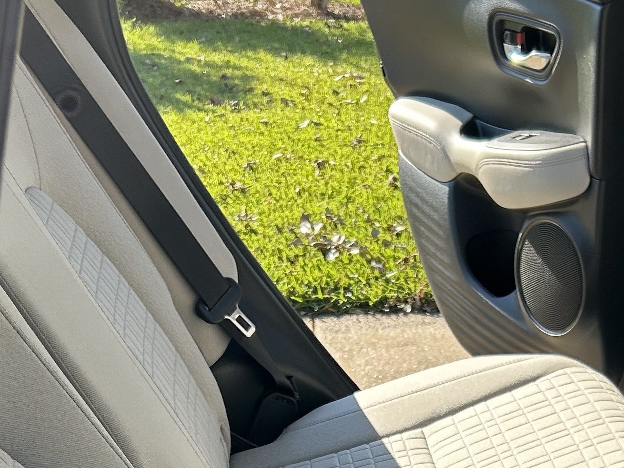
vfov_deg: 17.3
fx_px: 1442
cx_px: 461
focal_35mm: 80
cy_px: 619
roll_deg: -5.0
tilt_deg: -27.0
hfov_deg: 24.2
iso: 50
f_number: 1.5
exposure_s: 1/909
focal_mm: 5.7
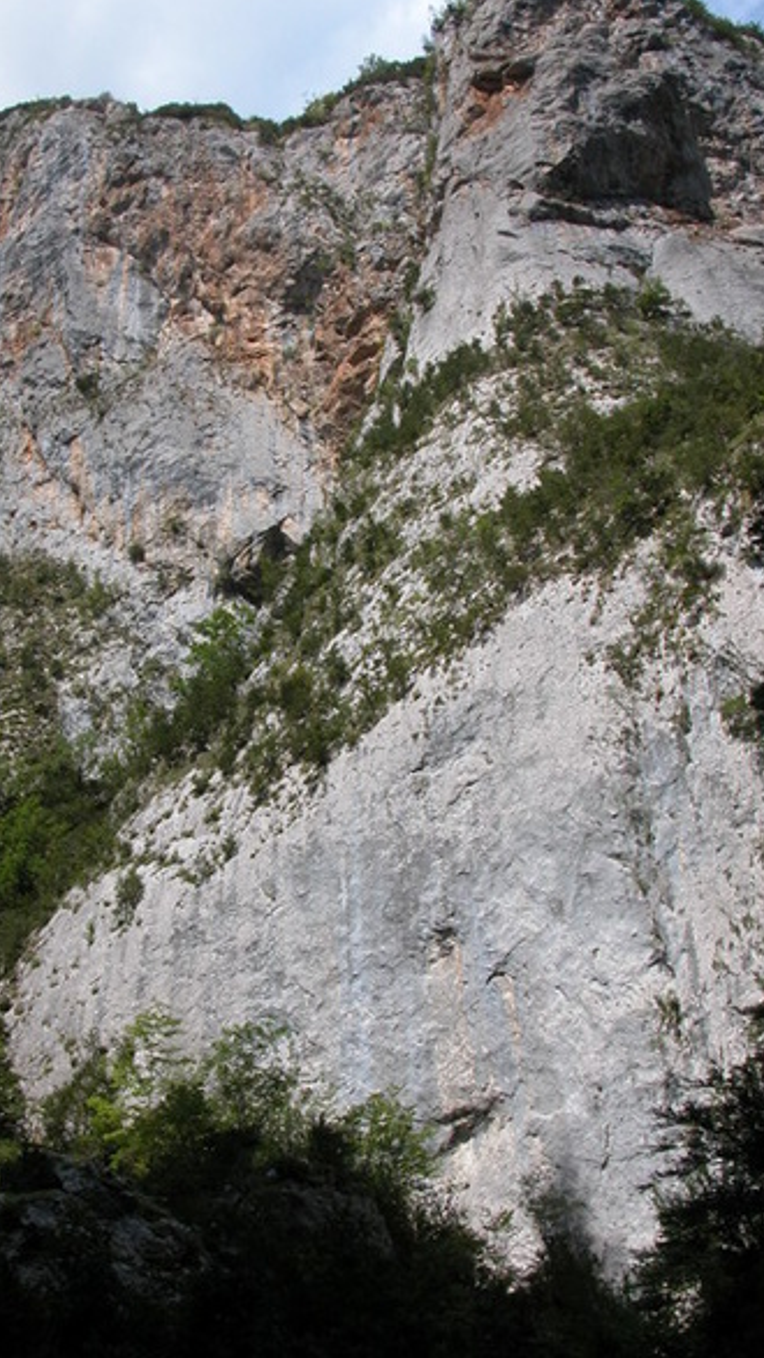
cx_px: 271
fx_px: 1405
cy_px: 669
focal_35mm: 39
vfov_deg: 51.6
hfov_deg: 30.2
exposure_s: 1/248
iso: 100
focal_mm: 8.9
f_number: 6.3
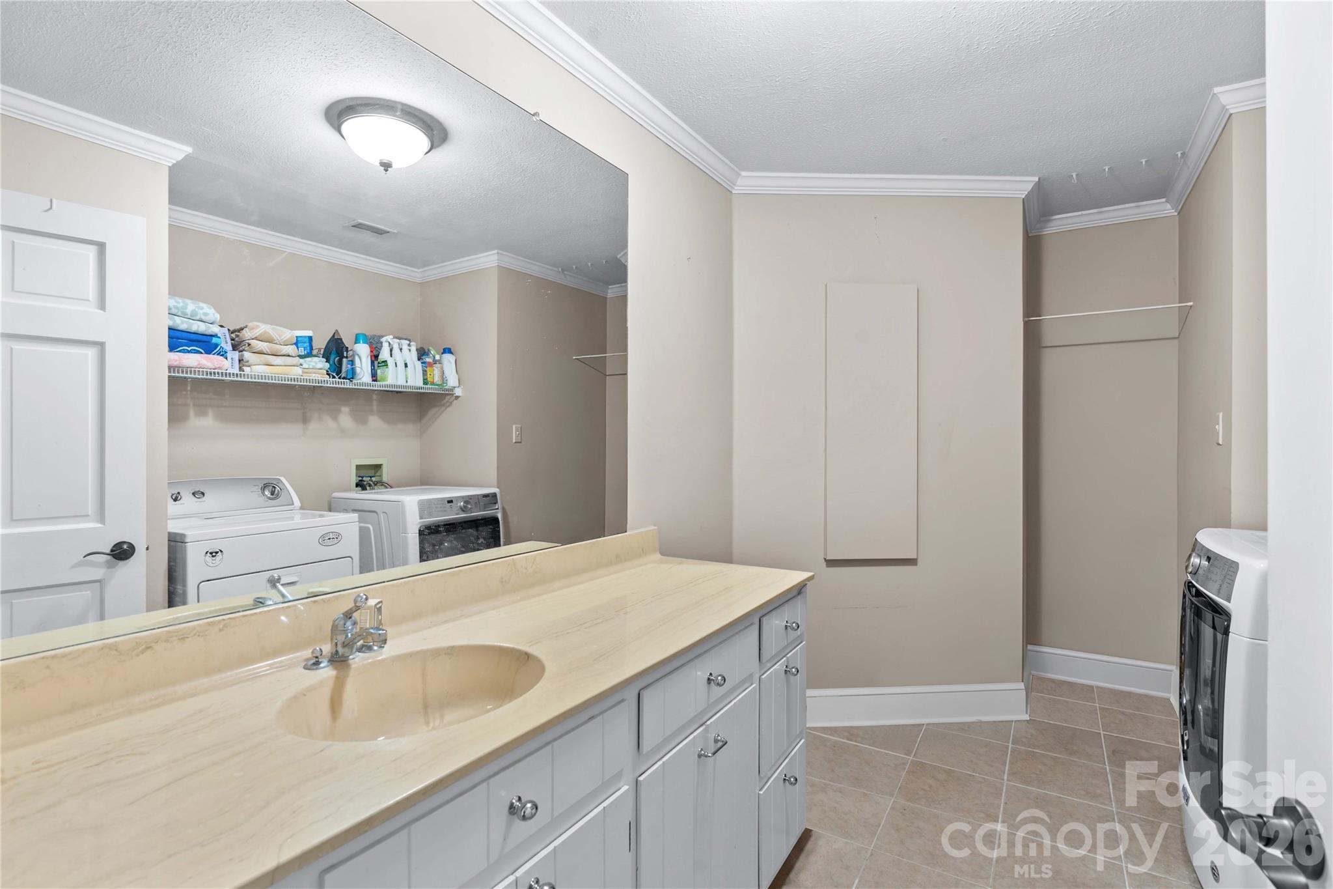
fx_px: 592
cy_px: 444
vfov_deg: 73.7
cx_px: 666
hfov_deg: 96.7
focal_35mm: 16
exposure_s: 2
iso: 100
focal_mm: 16
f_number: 8
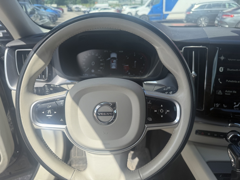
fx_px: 166
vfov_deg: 56.8
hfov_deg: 71.6
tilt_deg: -24.3
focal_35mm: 24
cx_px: 120
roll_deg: -1.4
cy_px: 90
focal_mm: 6.76
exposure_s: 1/2299
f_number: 1.78
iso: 80
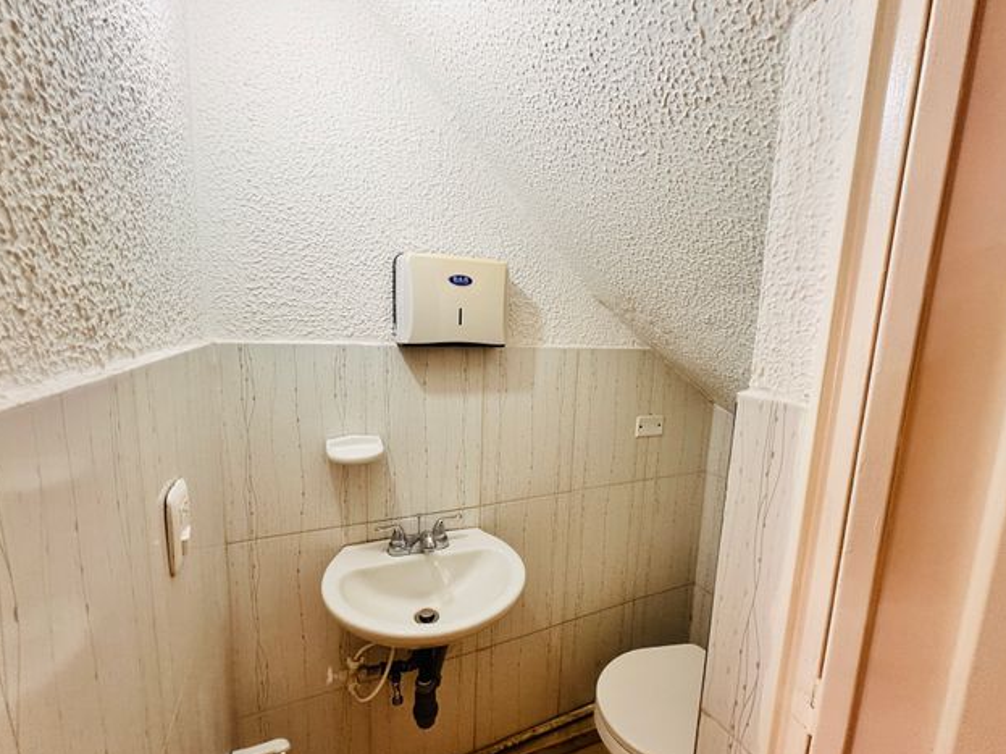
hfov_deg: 98.2
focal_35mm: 15
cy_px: 391
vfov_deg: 81.7
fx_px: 436
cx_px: 503
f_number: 2.2
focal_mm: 2.22
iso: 200
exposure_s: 1/120
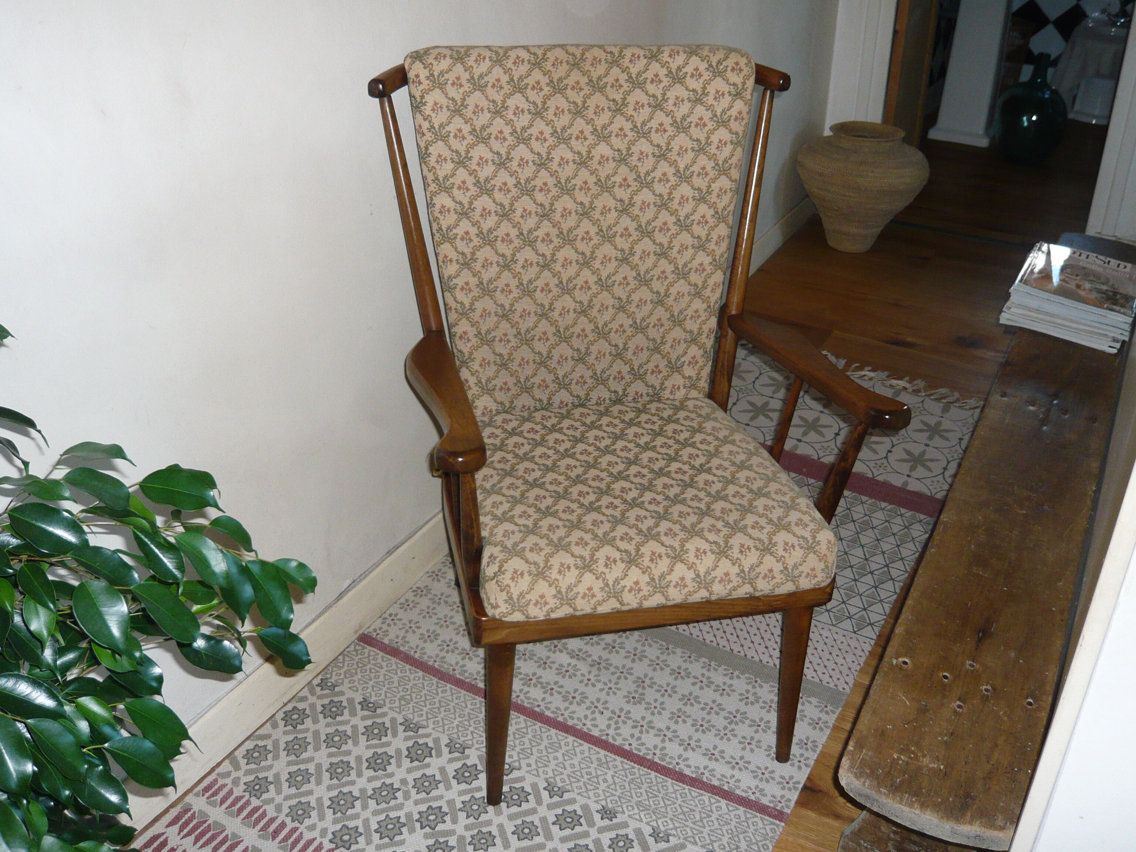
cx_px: 568
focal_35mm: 34
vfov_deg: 41.8
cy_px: 426
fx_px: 1116
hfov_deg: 54.0
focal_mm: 5.5
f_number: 3.1
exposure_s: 1/30
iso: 160
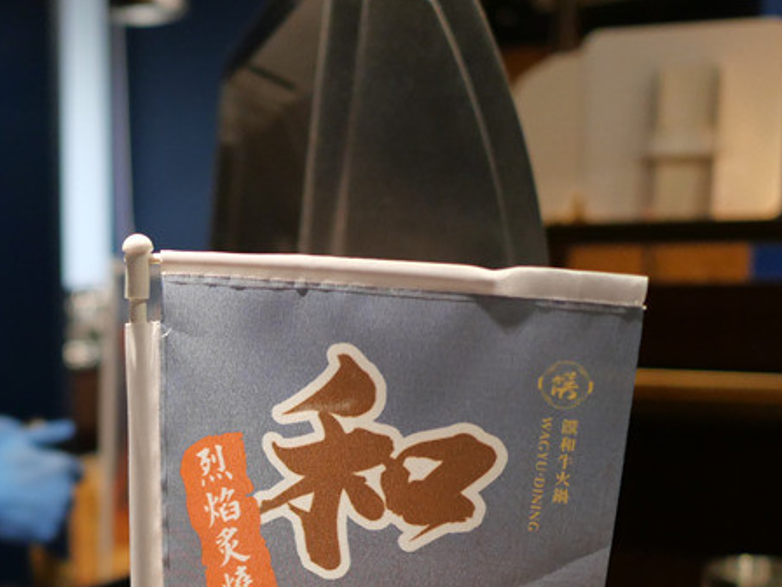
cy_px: 533
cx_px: 59
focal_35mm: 67
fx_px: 1514
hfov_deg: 27.8
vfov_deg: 21.4
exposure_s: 1/125
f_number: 1.7
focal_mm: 15
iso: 800
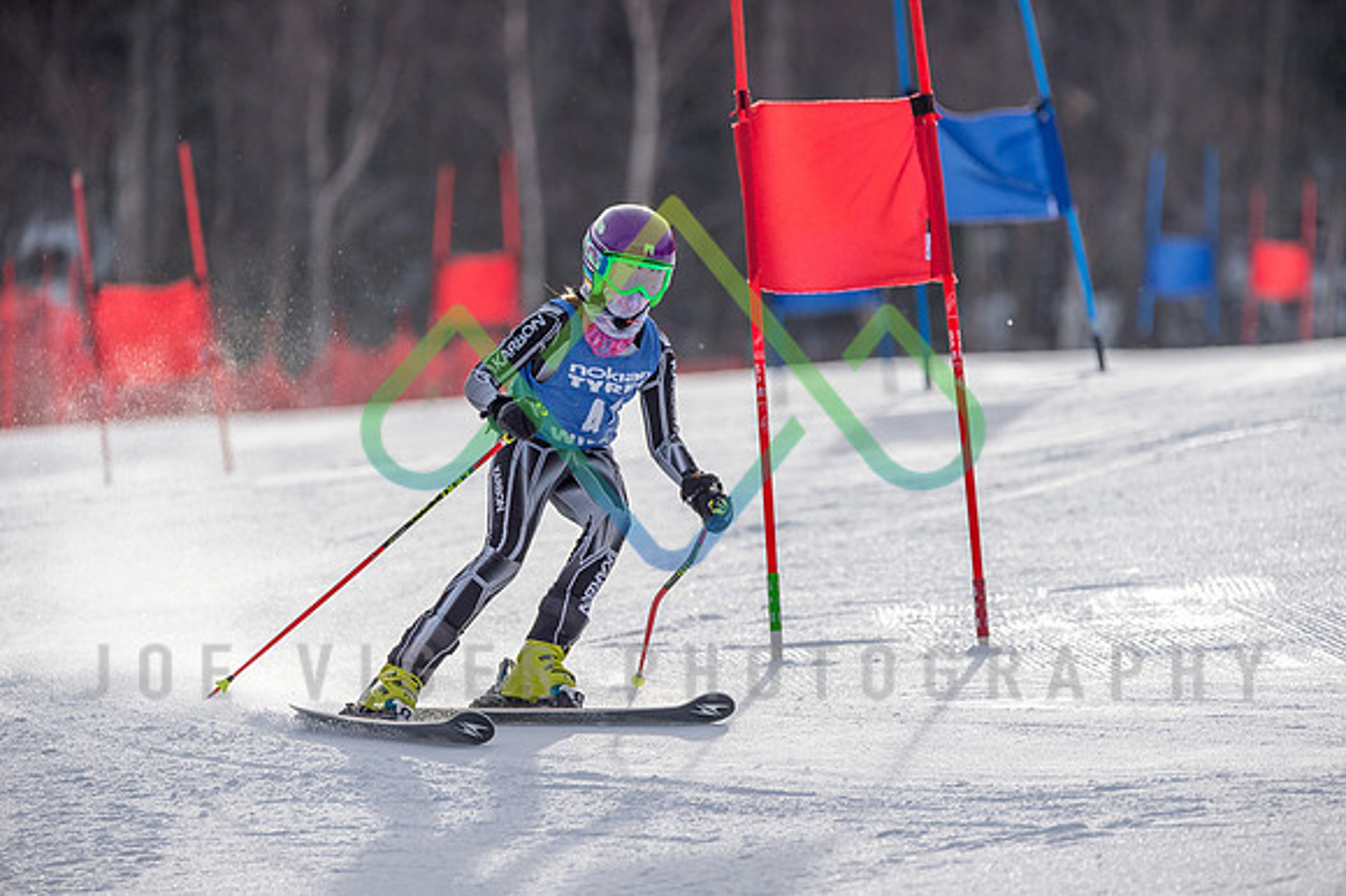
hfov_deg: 4.7
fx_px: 16441
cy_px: 448
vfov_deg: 3.1
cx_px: 673
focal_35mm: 440
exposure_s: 1/4000
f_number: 6
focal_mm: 440
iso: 640
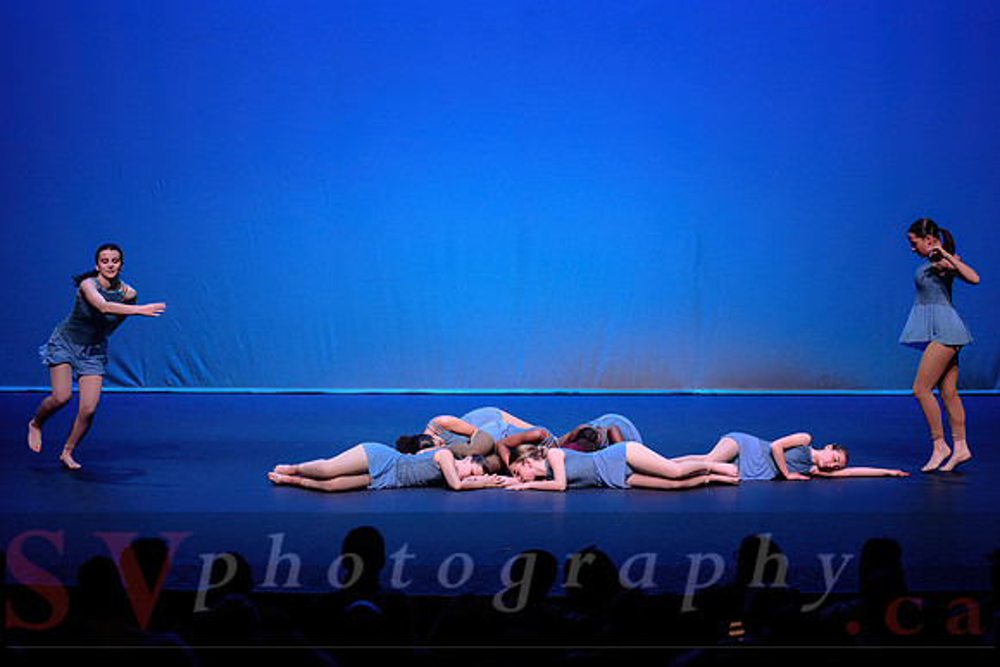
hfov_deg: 20.7
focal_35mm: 98
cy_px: 286
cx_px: 535
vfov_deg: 13.9
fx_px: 2731
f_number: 2.8
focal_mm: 86
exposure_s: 1/500
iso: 1250
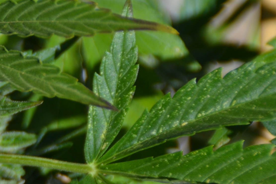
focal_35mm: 457
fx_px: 3503
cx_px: -147
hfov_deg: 4.5
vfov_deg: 3.0
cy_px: -3
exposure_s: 1/500
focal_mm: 98
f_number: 5.6
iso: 110
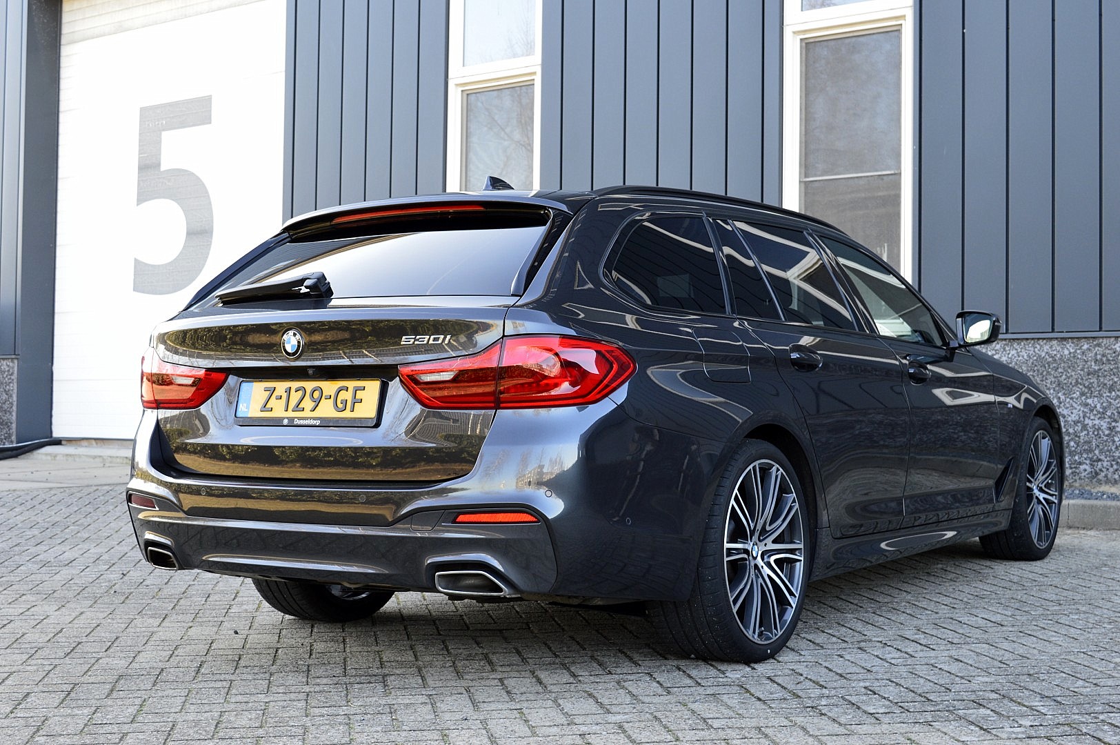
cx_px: 560
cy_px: 372
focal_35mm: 48
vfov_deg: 28.0
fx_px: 1492
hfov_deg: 41.1
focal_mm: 32
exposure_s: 1/60
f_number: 8
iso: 400
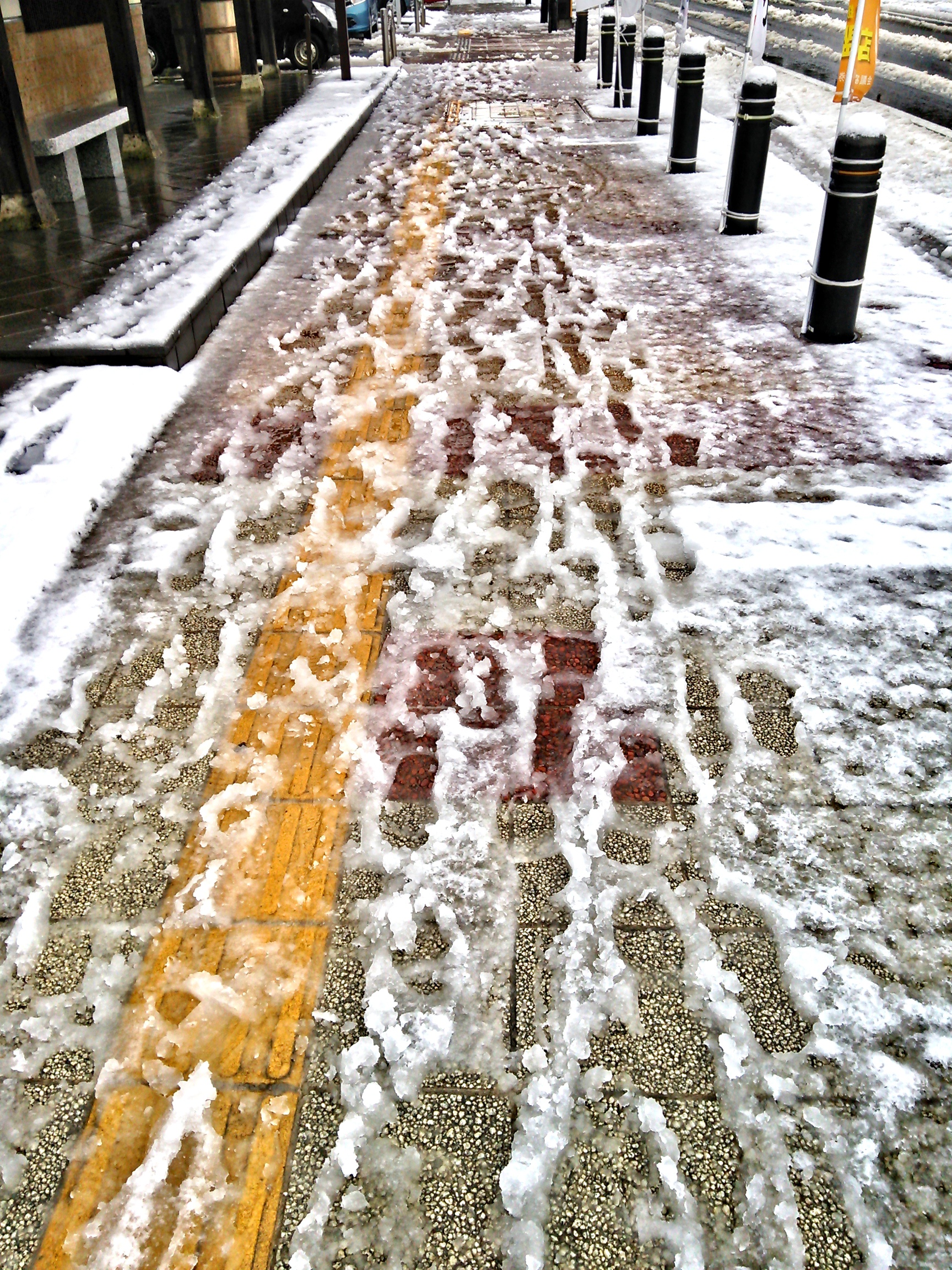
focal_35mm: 28
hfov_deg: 49.7
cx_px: 476
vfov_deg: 63.4
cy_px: 635
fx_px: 1027
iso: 50
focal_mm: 4.21
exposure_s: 1/120
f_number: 2.5
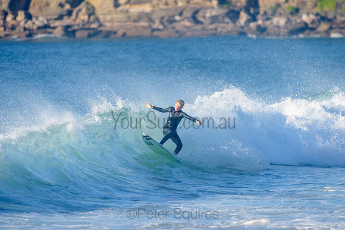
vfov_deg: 2.7
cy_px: 115
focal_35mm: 500
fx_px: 4795
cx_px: 172
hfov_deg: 4.1
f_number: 5.6
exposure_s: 1/2000
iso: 320
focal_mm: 500
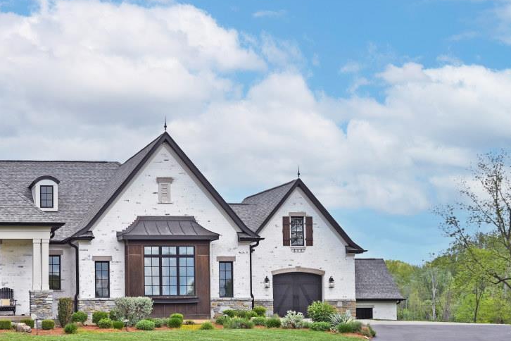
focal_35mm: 62
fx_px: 880
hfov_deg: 30.4
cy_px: 263
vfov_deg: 21.7
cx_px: 19
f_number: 7.1
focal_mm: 30
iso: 100
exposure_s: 1/400
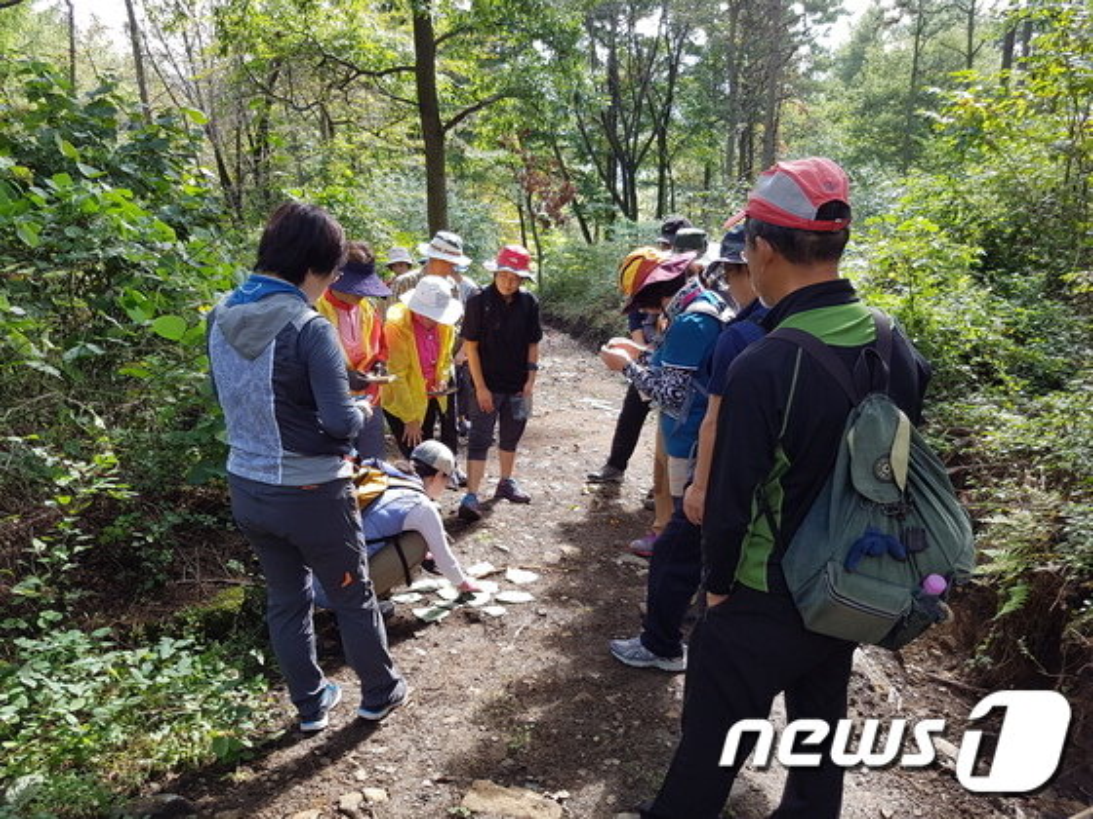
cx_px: 546
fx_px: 821
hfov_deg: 67.3
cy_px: 410
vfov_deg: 53.1
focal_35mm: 26
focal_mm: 4.2
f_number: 1.7
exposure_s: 1/182
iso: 50
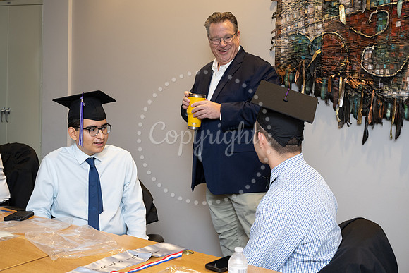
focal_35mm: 49
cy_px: 136
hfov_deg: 40.3
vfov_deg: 27.5
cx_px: 204
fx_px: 557
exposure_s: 1/125
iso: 1000
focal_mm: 49
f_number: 5
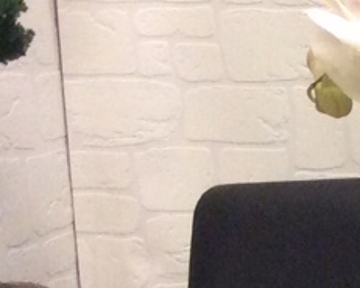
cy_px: 394
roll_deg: -0.2
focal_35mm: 175
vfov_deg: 8.7
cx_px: 866
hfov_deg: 9.7
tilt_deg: -12.5
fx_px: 1865
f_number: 2.4
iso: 200
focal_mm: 3.3
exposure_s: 1/25
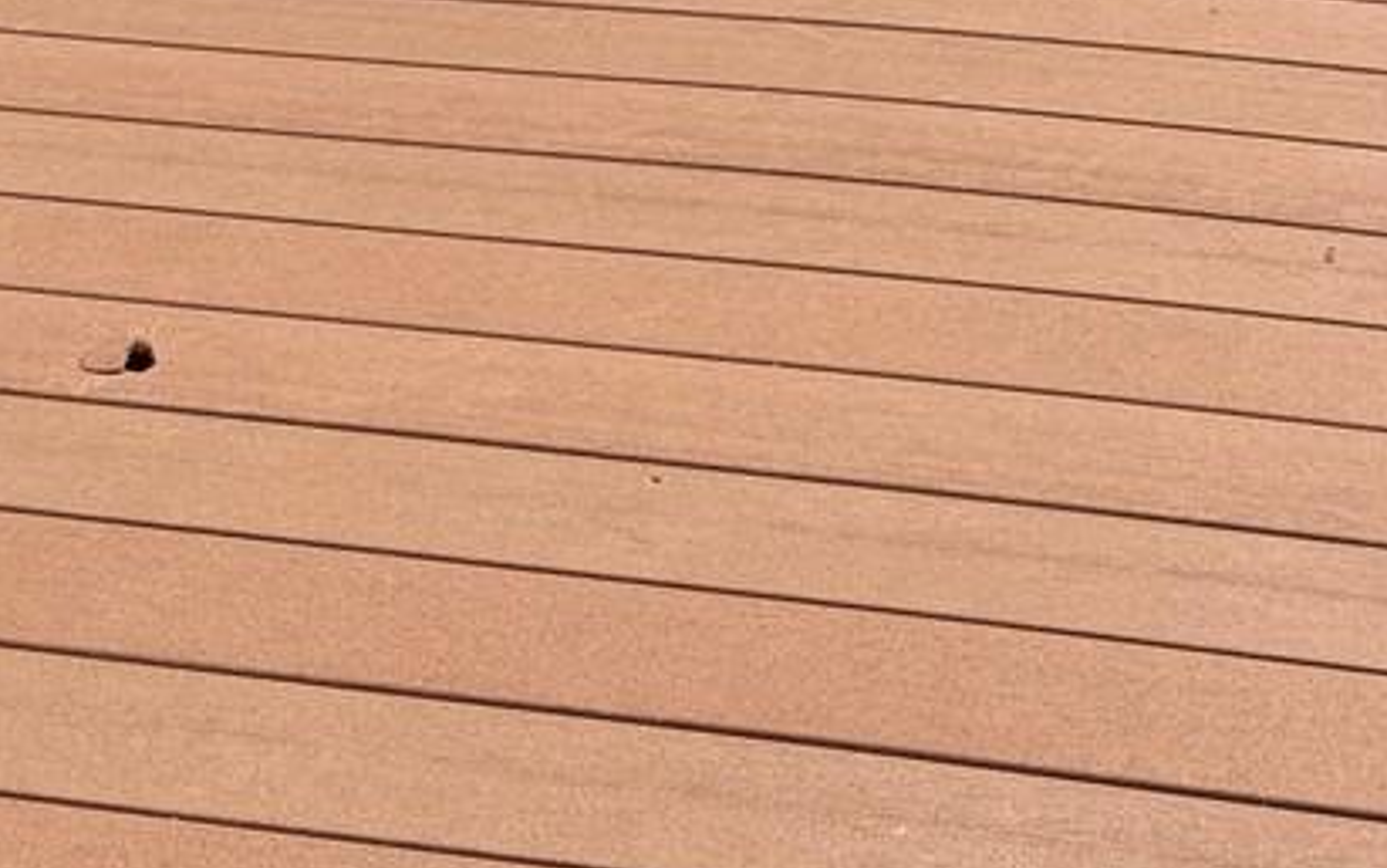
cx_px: 1475
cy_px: -1023
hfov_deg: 20.2
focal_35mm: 99
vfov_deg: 11.5
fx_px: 3743
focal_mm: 6.76
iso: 80
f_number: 1.78
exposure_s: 1/9091
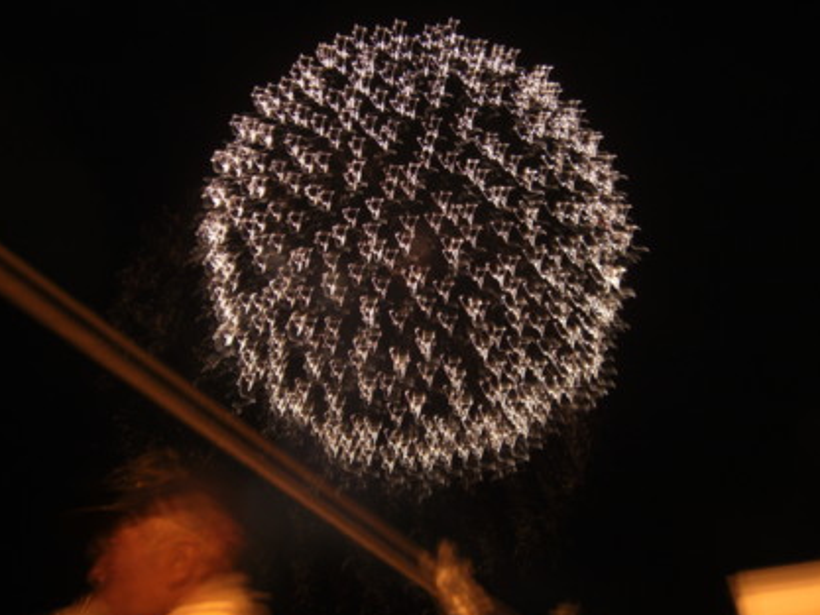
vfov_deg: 35.2
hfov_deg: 45.7
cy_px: 316
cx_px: 391
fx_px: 972
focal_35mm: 41
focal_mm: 7.9
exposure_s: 2
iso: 80
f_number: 2.8
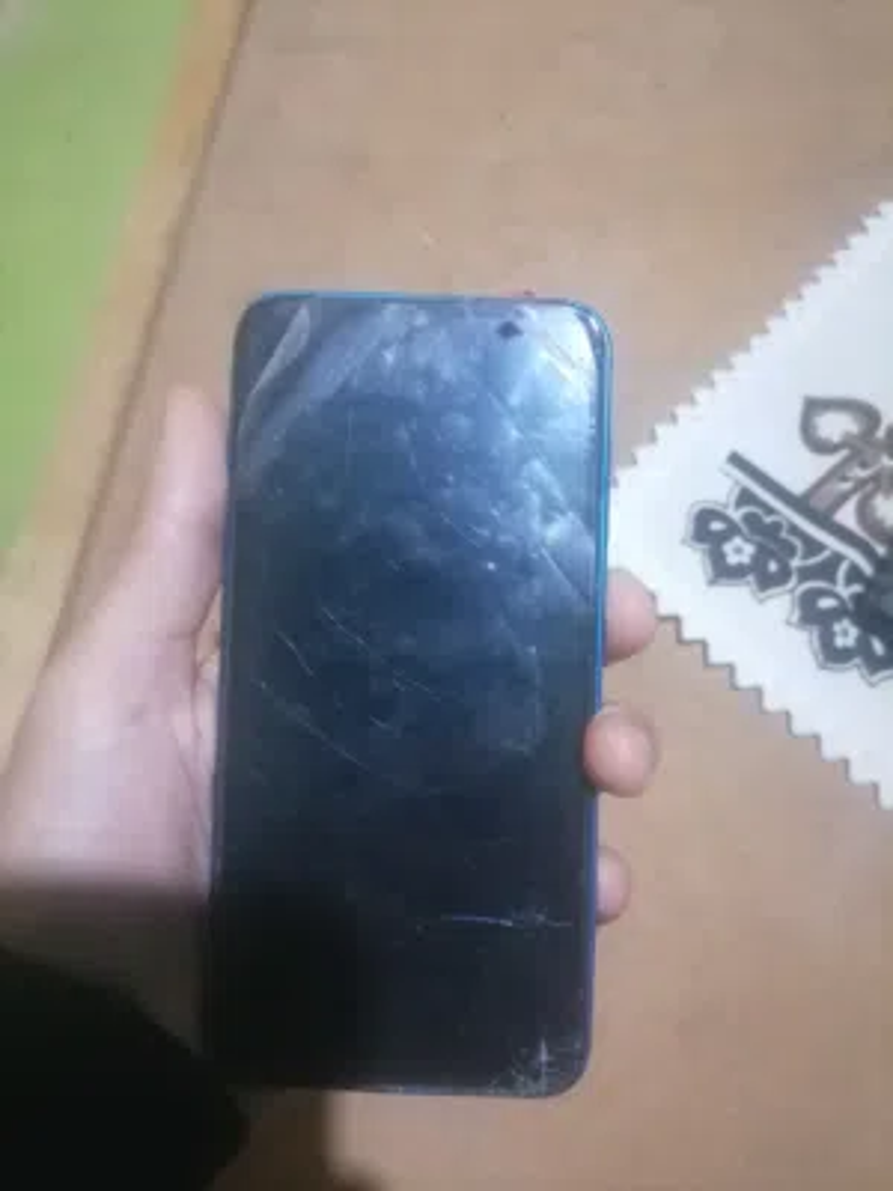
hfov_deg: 51.4
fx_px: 929
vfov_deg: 65.3
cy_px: 596
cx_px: 446
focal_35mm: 27
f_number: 1.8
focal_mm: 5.4
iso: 1600
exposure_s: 1/25
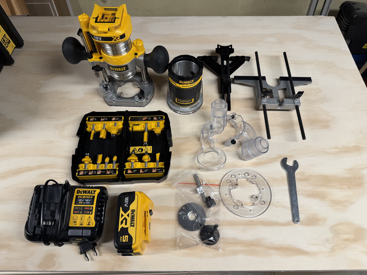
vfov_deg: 56.8
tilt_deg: -59.4
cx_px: 184
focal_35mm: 24
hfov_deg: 71.6
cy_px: 138
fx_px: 254
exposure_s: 1/100
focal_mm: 6.76
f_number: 1.78
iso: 64
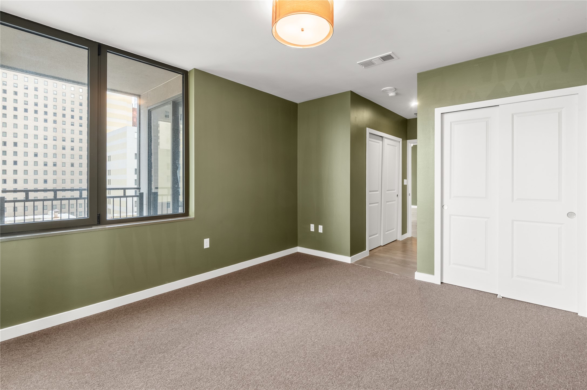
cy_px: 195
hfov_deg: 96.8
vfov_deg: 73.7
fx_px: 261
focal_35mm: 16
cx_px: 294
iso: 800
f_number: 13
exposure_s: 1/25
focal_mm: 16
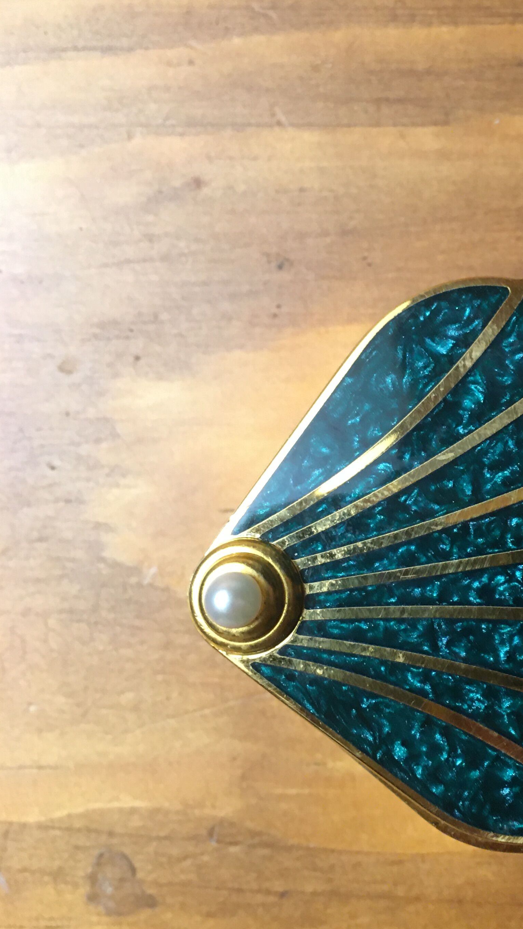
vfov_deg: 43.7
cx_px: 507
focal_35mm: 47
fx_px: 1158
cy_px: 435
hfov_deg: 24.4
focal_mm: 4.15
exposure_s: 1/17
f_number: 2.2
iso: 80
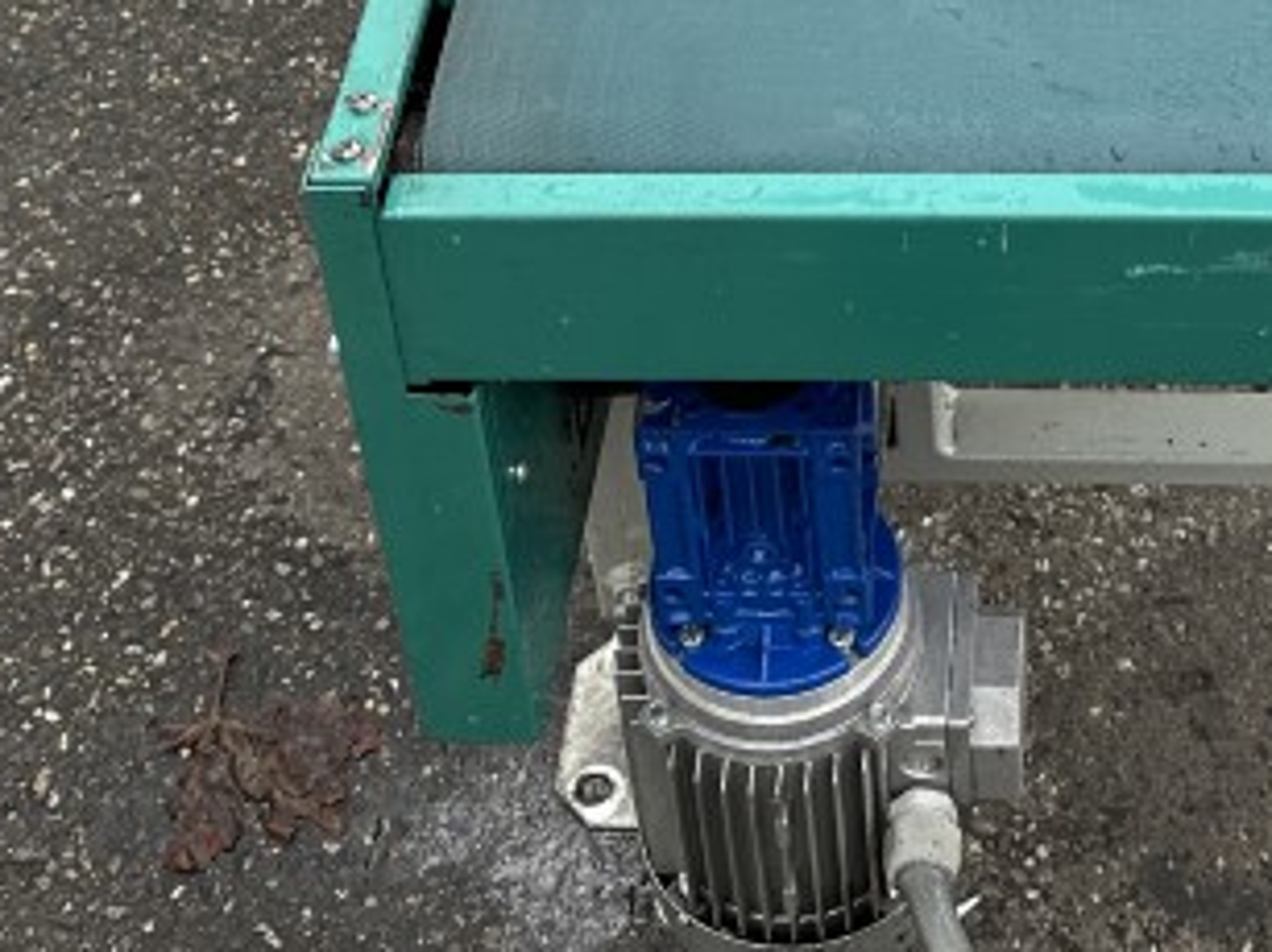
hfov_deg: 24.1
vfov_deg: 17.2
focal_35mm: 80
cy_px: -306
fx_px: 2939
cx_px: 999
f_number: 1.78
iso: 80
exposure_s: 1/555
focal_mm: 6.86
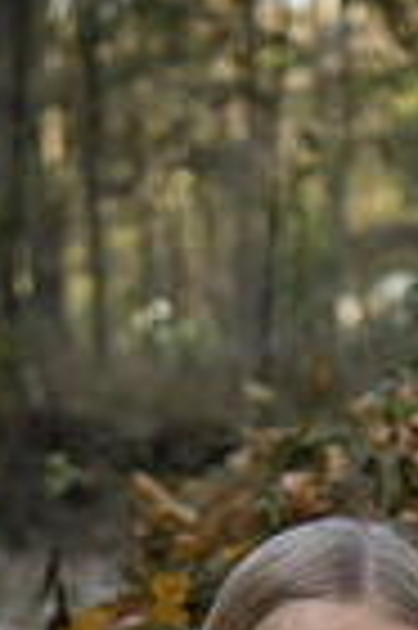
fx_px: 3823
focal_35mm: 219
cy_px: 936
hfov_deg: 6.3
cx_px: 324
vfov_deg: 9.2
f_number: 4.5
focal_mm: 68
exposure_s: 1/320
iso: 800
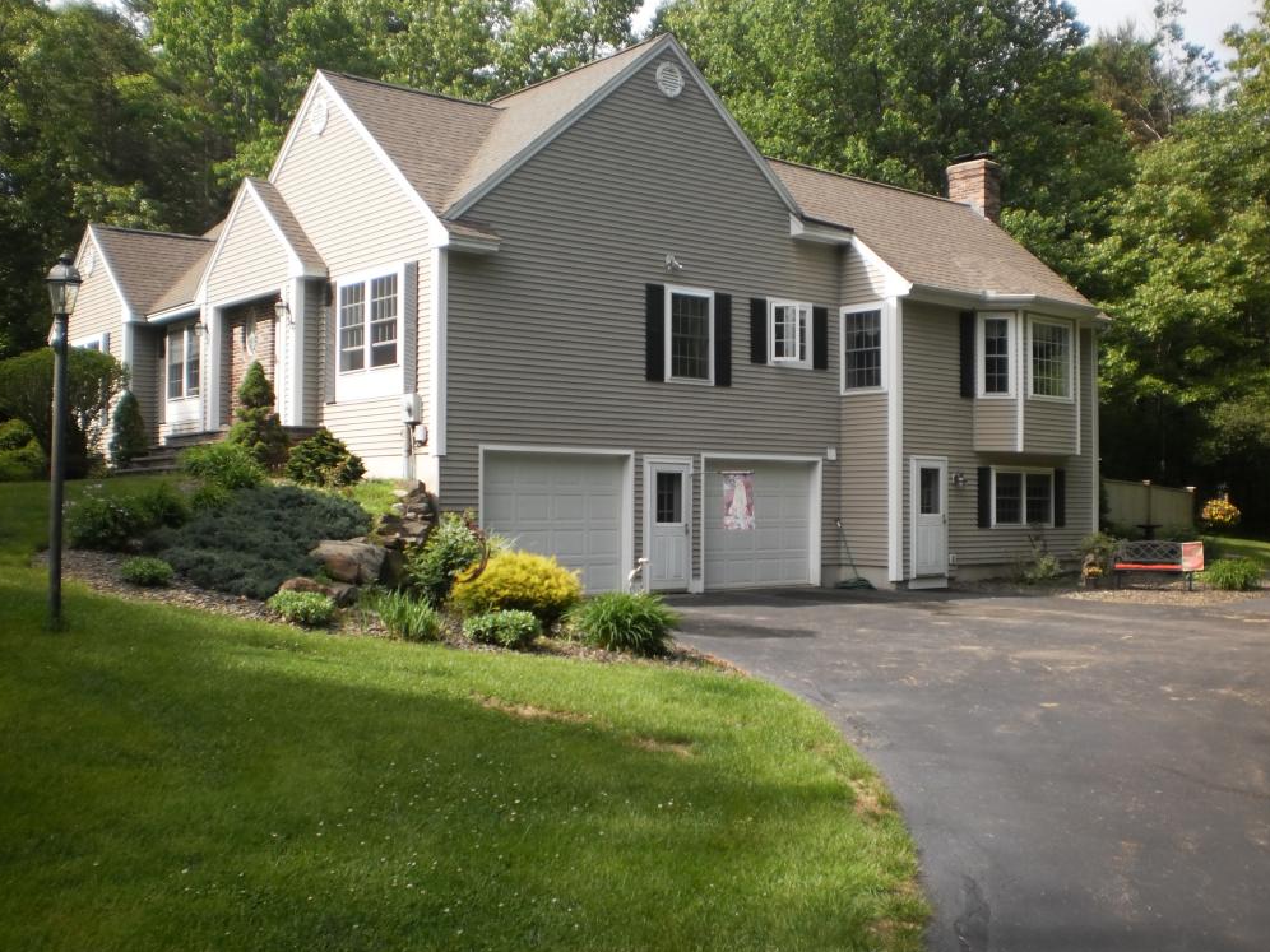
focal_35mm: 37
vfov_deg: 38.7
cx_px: 632
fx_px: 1357
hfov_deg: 50.1
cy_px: 466
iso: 100
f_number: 3.1
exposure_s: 1/500
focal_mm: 6.3
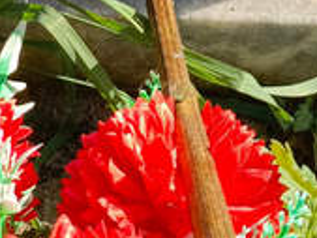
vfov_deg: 11.3
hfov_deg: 16.7
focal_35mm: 118
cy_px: -249
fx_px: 1081
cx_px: 131
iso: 105
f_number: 1.69
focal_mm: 4.76
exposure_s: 1/411
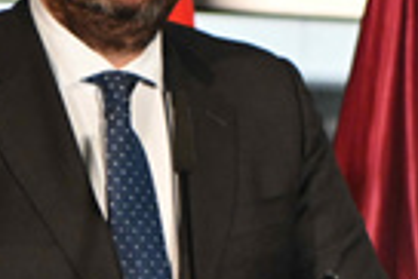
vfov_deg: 4.5
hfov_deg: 6.7
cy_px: 322
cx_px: 157
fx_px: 3568
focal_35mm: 307
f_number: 2.8
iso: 2500
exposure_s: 1/200
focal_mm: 58
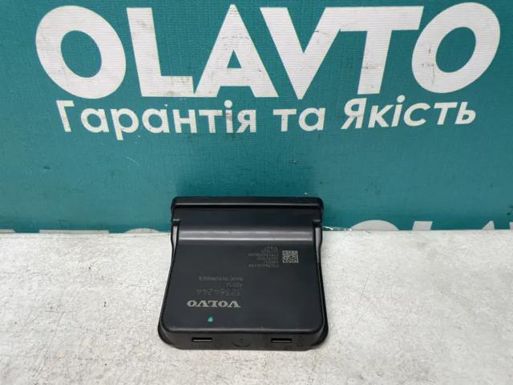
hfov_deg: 67.3
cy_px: 192
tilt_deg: -35.2
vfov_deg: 53.1
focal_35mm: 26
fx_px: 385
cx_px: 256
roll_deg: +2.2
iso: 125
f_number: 1.6
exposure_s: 1/100
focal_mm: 4.2
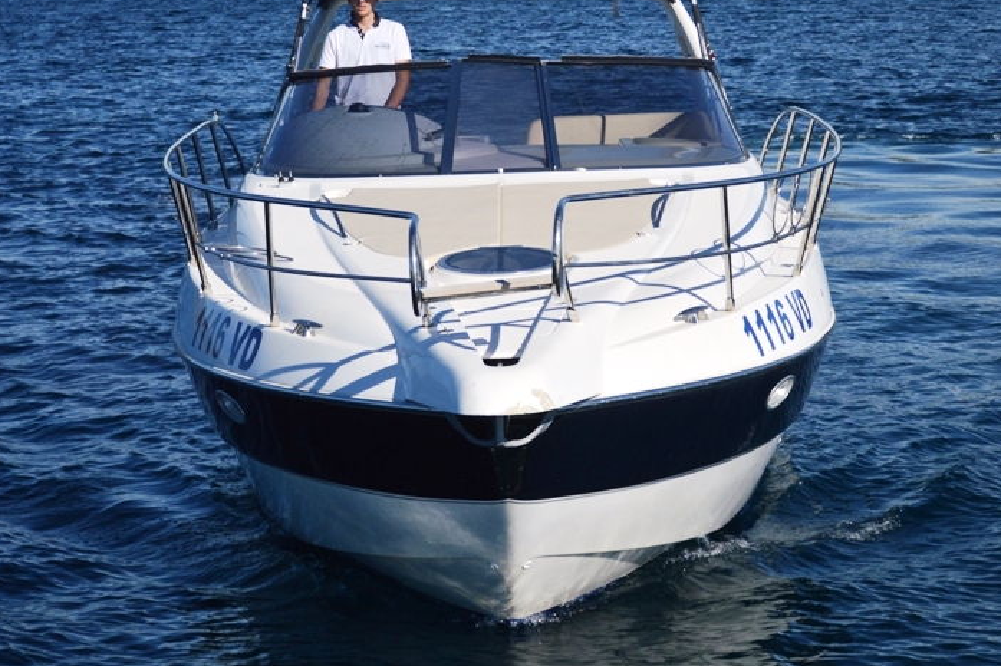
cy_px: 271
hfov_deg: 21.0
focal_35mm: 97
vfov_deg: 14.1
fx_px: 2696
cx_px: 610
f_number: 4.8
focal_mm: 50
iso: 200
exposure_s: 1/4000
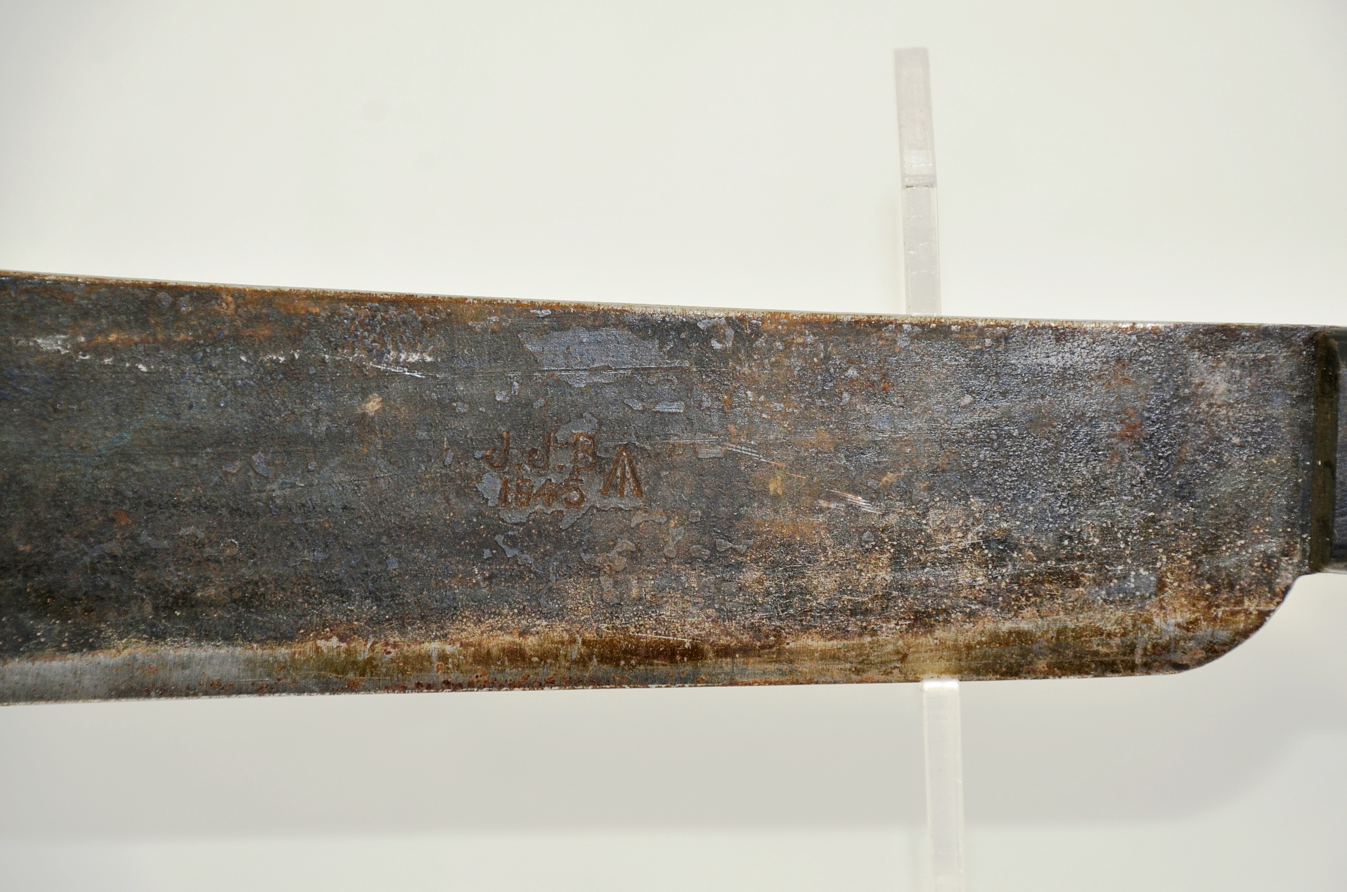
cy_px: 446
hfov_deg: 13.7
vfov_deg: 9.1
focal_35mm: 150
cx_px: 674
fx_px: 5601
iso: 250
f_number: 5.6
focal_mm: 100
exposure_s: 1/125
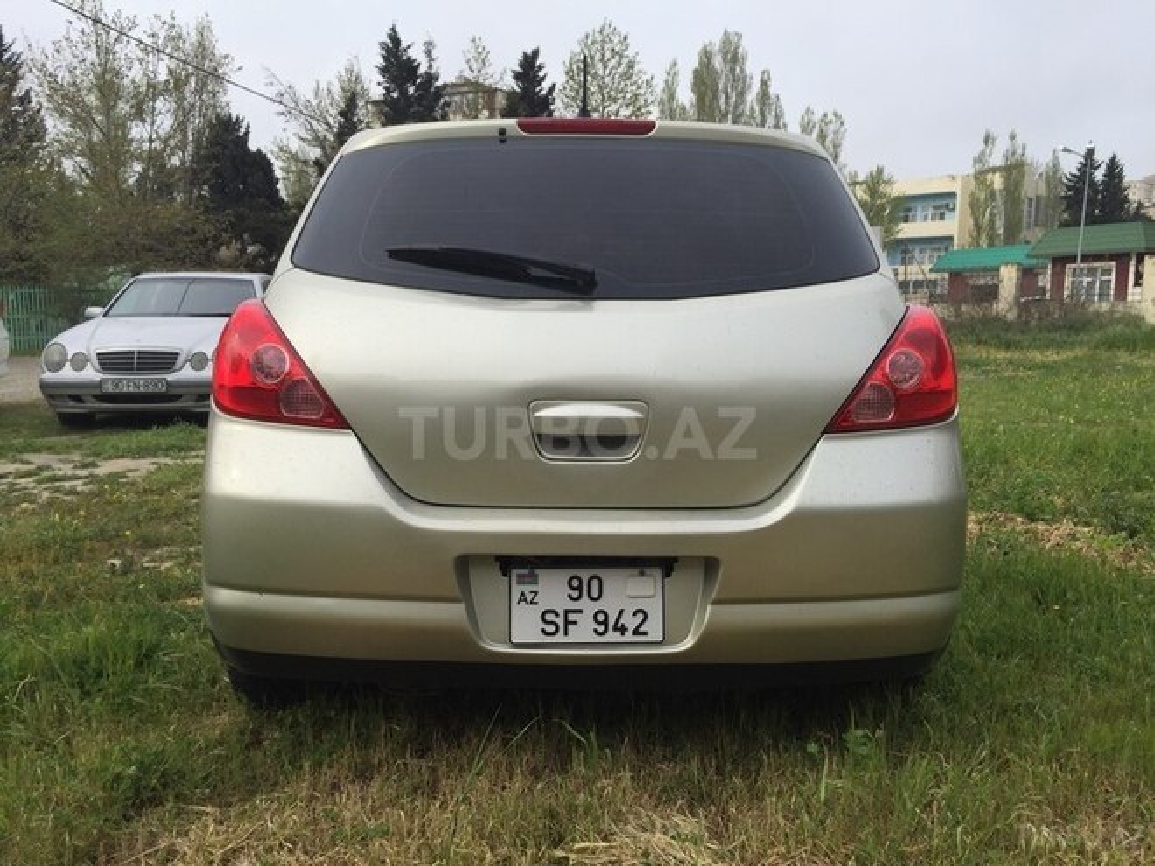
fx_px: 968
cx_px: 578
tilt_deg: -7.7
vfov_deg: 48.2
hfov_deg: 61.7
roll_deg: -0.7
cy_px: 433
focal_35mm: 29
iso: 32
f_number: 2.2
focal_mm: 4.15
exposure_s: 1/1276
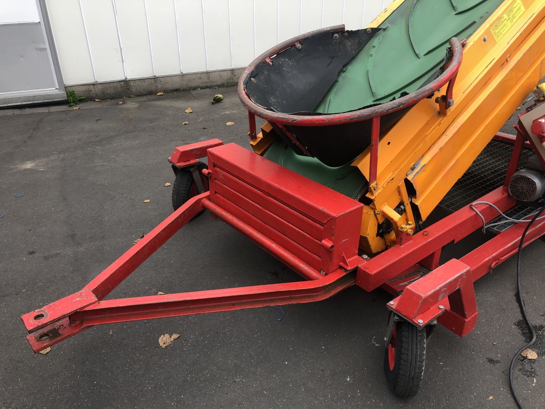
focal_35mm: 28
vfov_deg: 49.7
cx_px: 272
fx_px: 441
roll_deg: +0.1
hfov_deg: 63.4
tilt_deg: -28.3
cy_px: 204
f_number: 1.8
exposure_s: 1/222
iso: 20
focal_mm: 4
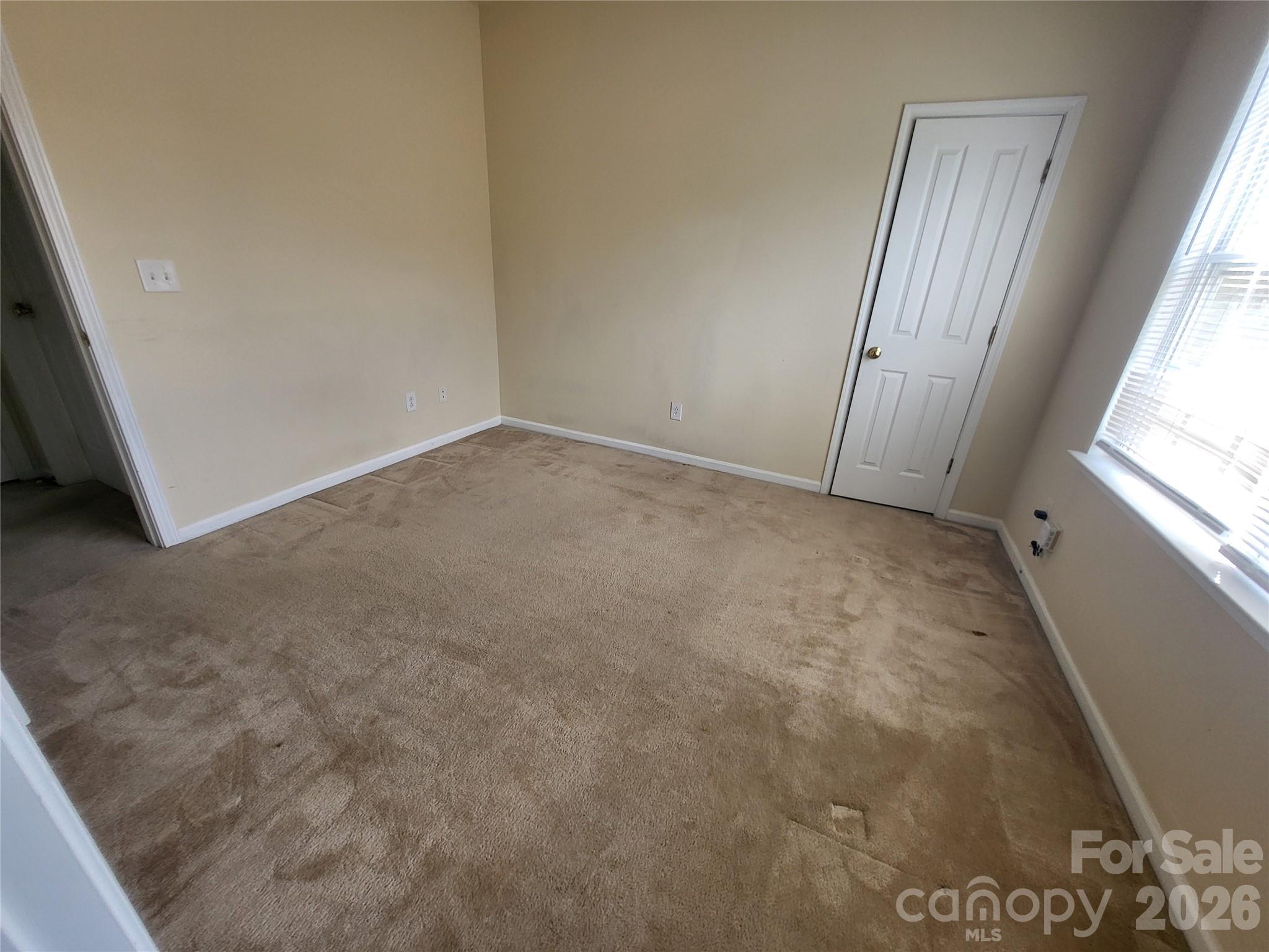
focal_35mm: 13
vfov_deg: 89.9
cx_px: 634
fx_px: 477
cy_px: 476
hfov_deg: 106.2
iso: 50
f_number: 2.2
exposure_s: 1/60
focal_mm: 1.74
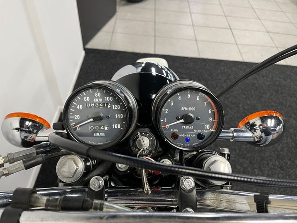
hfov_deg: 67.3
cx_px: 148
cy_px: 112
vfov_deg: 53.1
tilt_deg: -48.8
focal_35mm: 26
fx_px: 223
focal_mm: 5.1
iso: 160
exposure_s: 1/50
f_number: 1.6
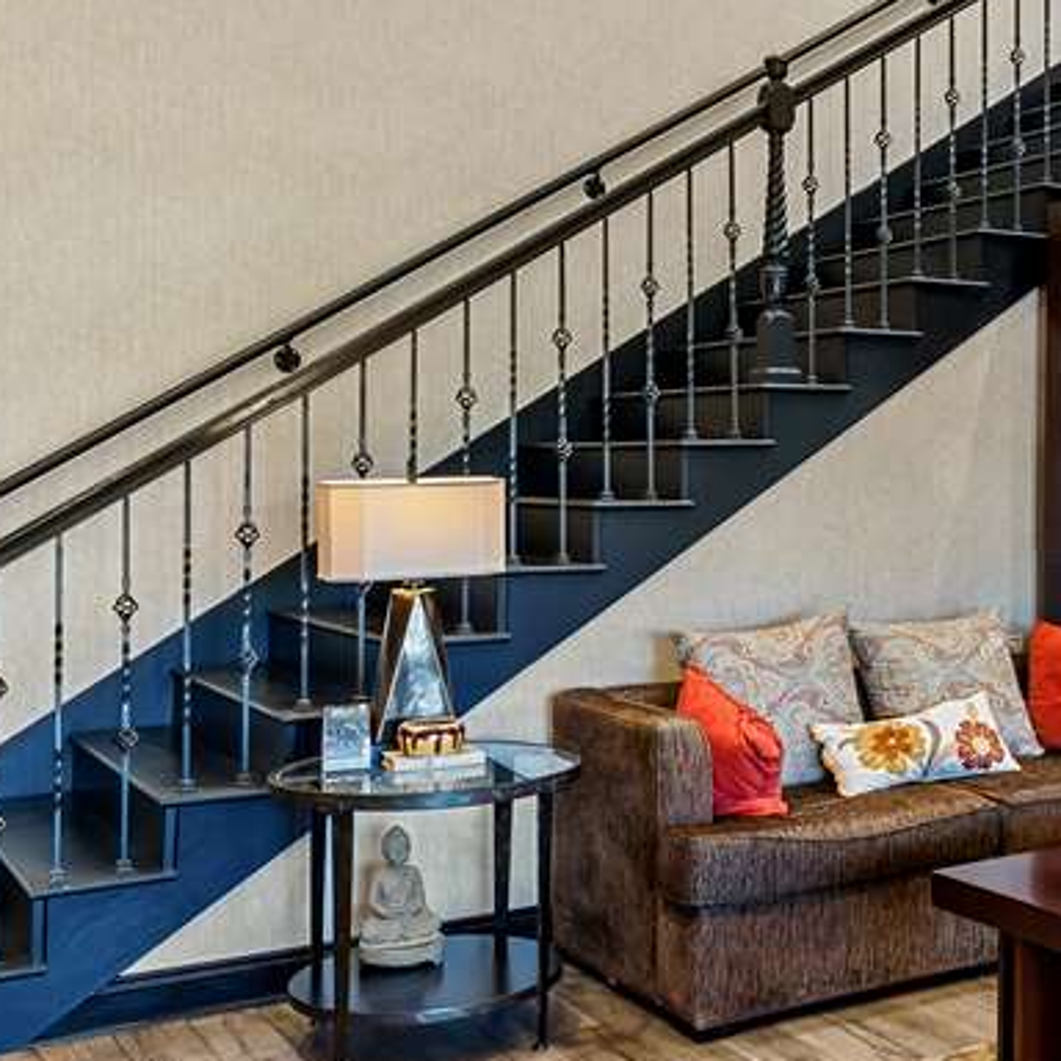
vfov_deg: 48.3
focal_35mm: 34
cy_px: 606
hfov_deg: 36.6
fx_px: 1179
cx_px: 1288
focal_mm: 15
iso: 400
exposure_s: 1/1.67
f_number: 8
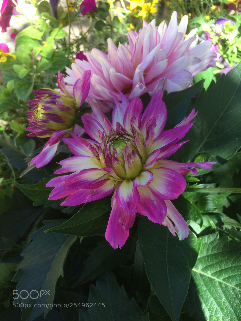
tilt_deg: -79.4
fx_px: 269
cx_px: 120
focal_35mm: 29
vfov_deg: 61.7
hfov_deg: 48.2
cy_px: 160
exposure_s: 1/197
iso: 32
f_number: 2.2
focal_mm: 4.15
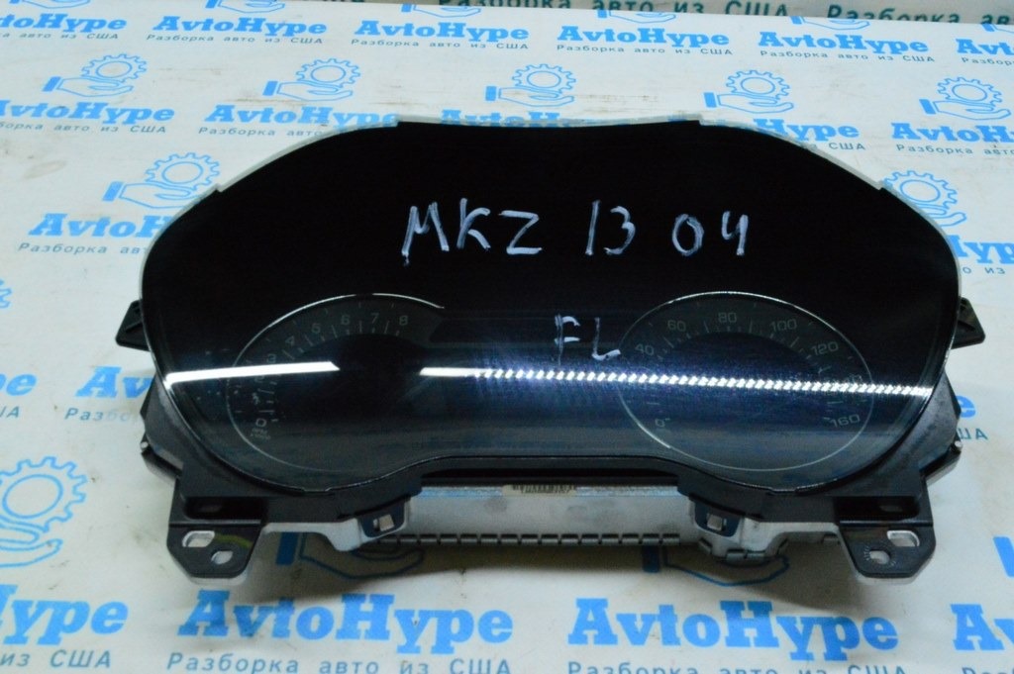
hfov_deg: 53.2
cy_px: 337
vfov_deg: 36.8
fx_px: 1013
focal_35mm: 36
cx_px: 507
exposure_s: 1/30
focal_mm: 24
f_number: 25
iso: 6400
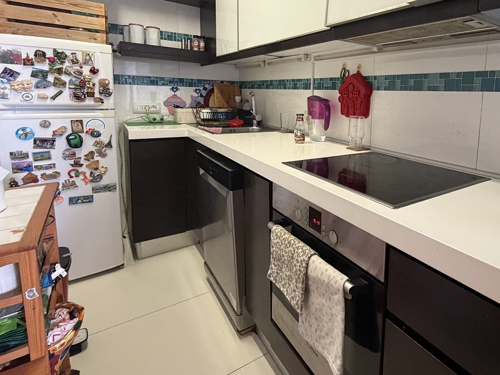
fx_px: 303
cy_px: 131
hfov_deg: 76.3
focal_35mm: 21
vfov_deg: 62.2
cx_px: 336
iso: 320
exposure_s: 1/50
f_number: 2.2
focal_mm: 2.22
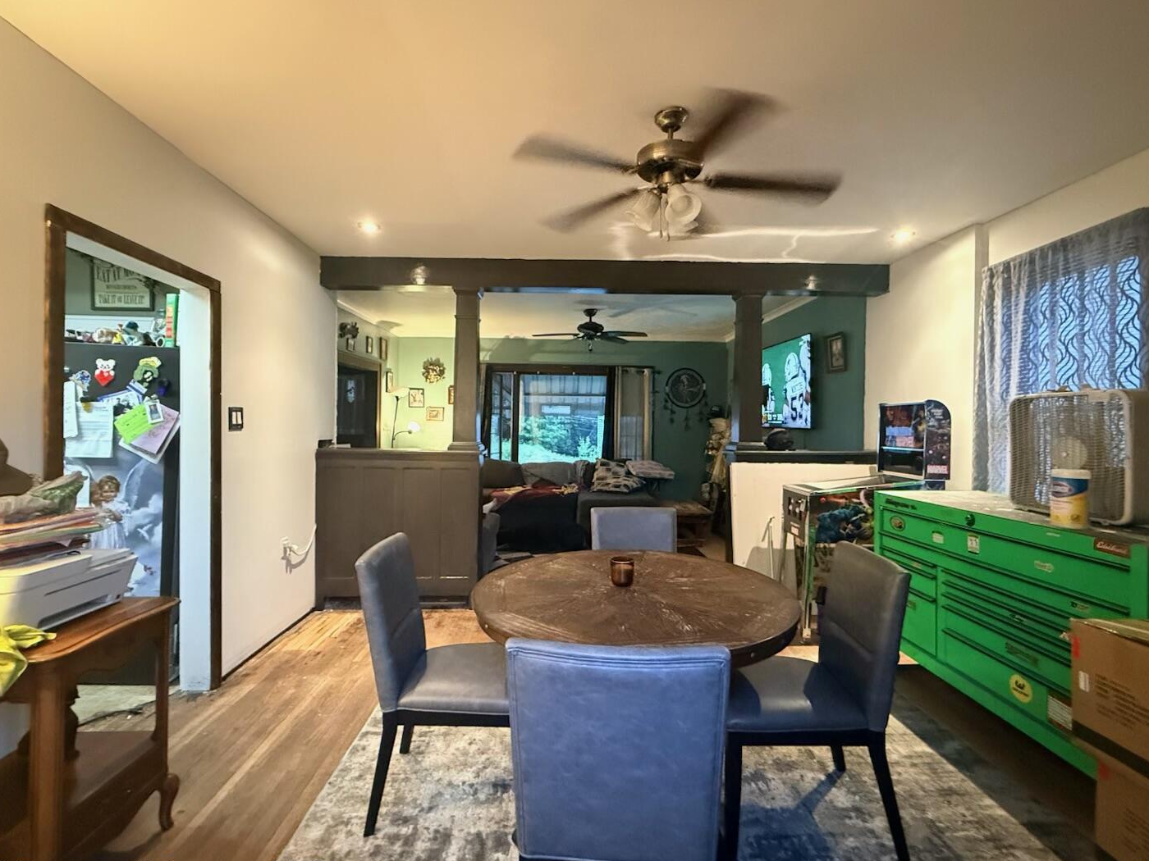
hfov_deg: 94.5
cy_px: 425
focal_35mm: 16
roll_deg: -1.1
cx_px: 581
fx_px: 531
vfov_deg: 78.1
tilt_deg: +0.7
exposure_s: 1/40
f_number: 2.2
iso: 1250
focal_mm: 2.22
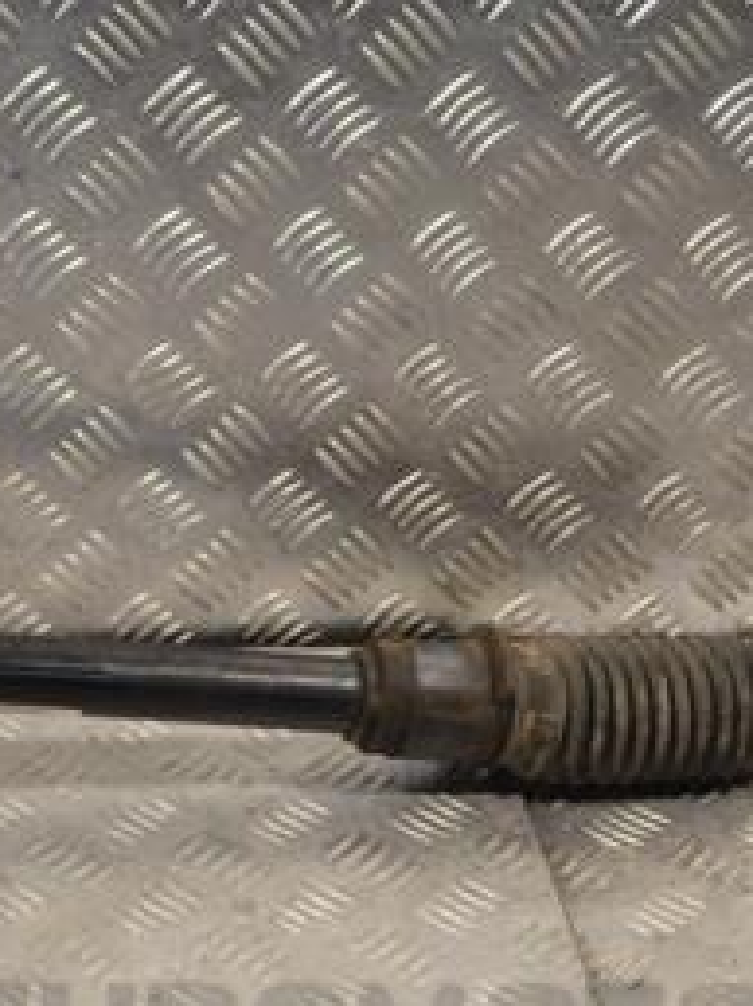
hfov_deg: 15.2
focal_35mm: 94
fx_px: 2731
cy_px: 522
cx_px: -121
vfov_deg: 20.9
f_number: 5.6
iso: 400
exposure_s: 1/125
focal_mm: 28
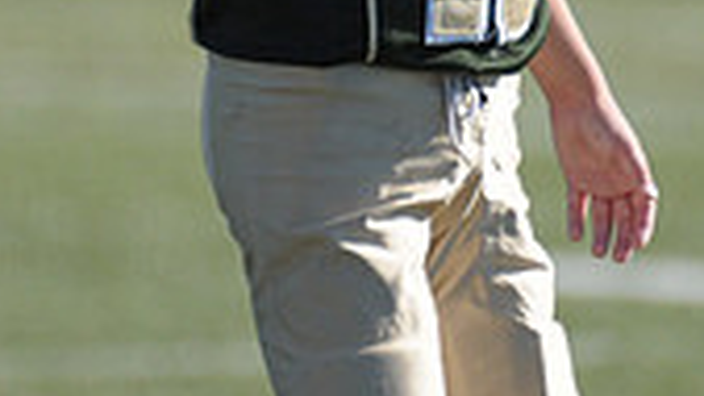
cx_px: 433
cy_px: -290
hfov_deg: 1.0
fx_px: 40296
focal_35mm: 2159
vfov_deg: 0.6
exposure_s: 1/3200
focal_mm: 400
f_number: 4
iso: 640
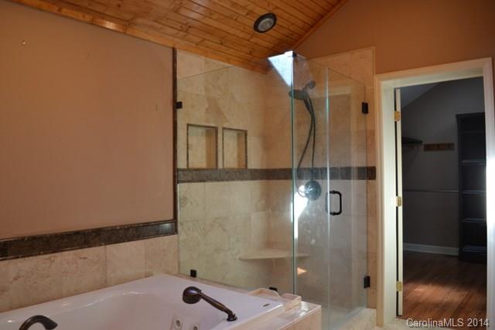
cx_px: 248
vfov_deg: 48.0
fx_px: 371
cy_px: 165
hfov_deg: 67.4
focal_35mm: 27
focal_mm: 18
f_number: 3.5
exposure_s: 1/60
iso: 400
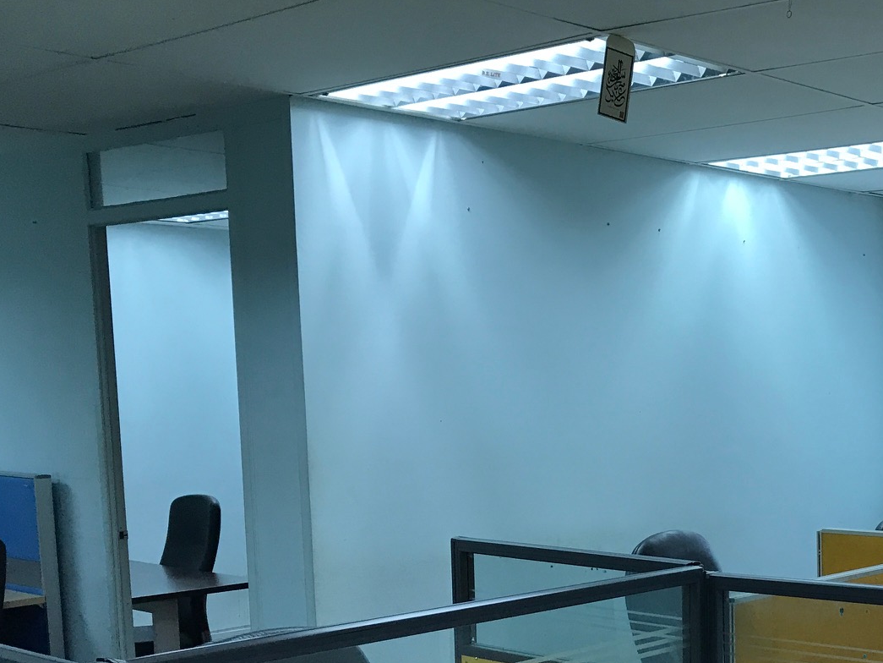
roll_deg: +0.4
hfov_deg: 34.0
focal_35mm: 54
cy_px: 582
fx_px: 1378
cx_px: 764
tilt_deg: -7.4
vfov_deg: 26.2
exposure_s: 1/33
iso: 25
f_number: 1.8
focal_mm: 3.99
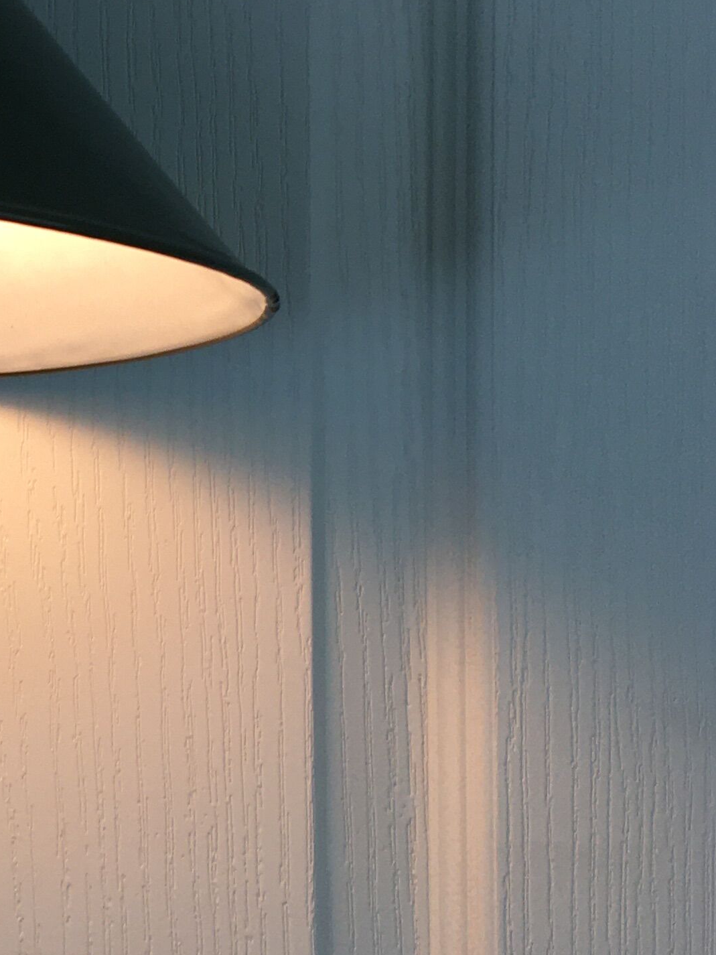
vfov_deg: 23.7
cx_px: -238
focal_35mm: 82
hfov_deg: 16.9
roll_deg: -0.3
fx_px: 2262
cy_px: 305
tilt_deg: -3.8
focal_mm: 4.15
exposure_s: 1/100
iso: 40
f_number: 2.2
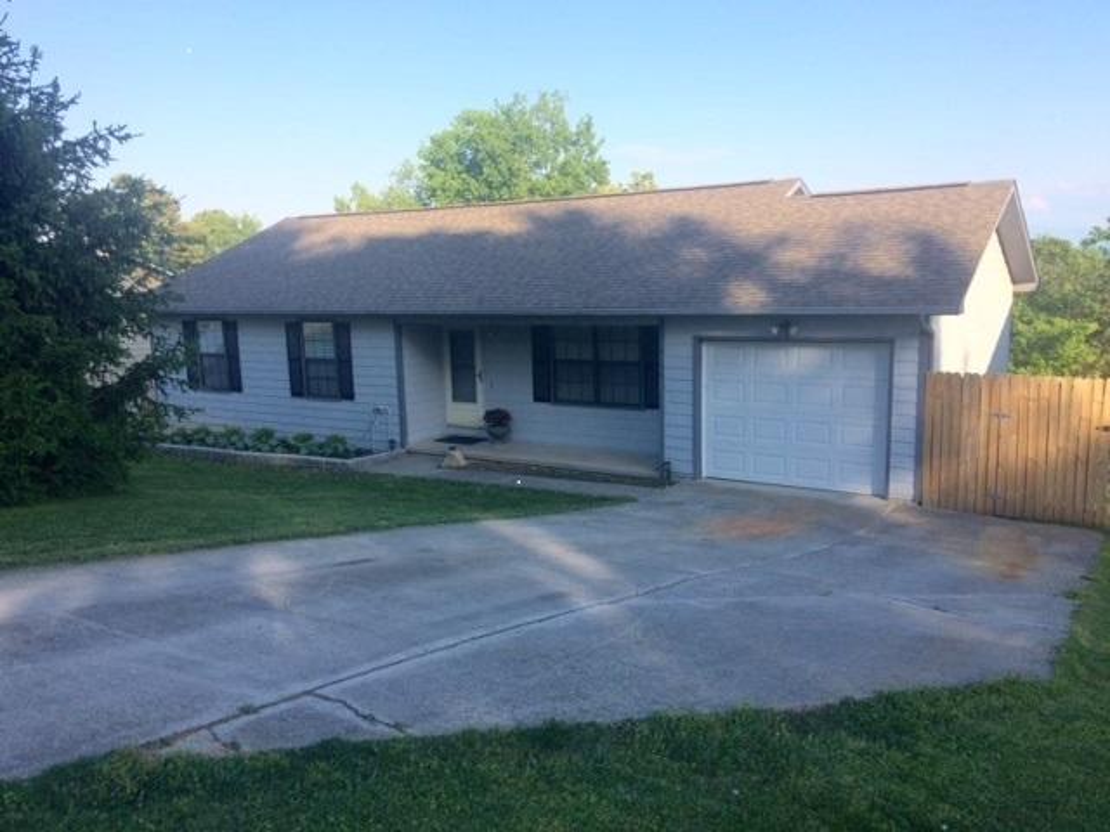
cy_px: 416
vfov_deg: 48.2
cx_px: 555
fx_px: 930
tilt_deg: -9.3
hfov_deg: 61.7
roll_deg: +2.1
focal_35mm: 29
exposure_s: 1/838
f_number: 2.2
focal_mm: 4.15
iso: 32
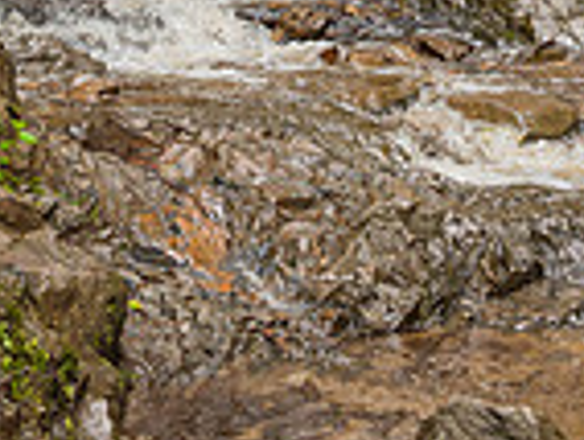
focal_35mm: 114
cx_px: 358
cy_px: -282
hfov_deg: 17.2
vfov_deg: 12.2
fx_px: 1927
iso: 500
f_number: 8
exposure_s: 1/160
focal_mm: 28
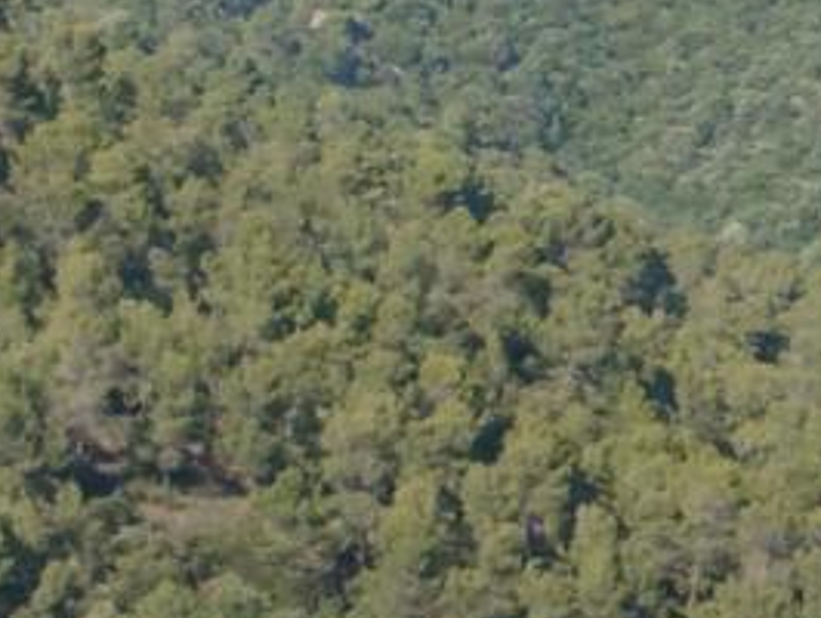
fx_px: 15549
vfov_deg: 2.3
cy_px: -250
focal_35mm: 655
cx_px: 2247
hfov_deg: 3.0
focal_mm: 19.4
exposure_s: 1/200
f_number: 6.3
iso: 100
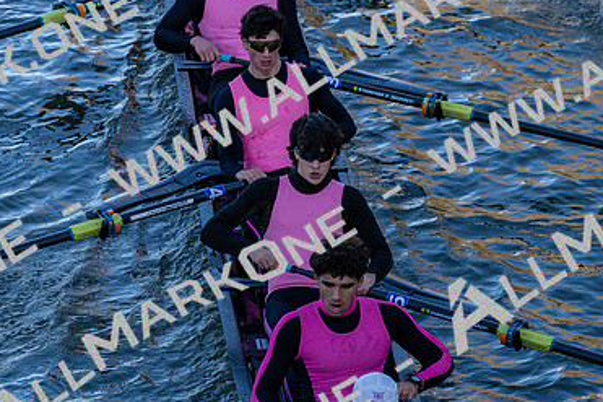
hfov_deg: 6.6
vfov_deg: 4.4
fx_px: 5240
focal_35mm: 313
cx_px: 309
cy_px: 201
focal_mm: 200
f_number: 5.6
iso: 1250
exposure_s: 1/2000
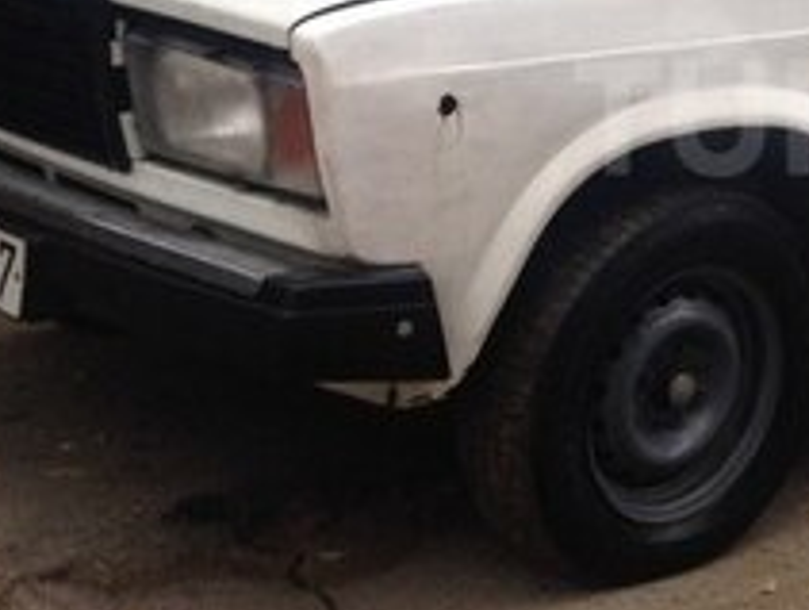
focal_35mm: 103
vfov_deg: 14.3
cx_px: 966
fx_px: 2411
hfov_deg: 18.1
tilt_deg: -7.5
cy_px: 117
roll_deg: +0.2
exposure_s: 1/60
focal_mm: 4.12
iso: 64
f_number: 2.4
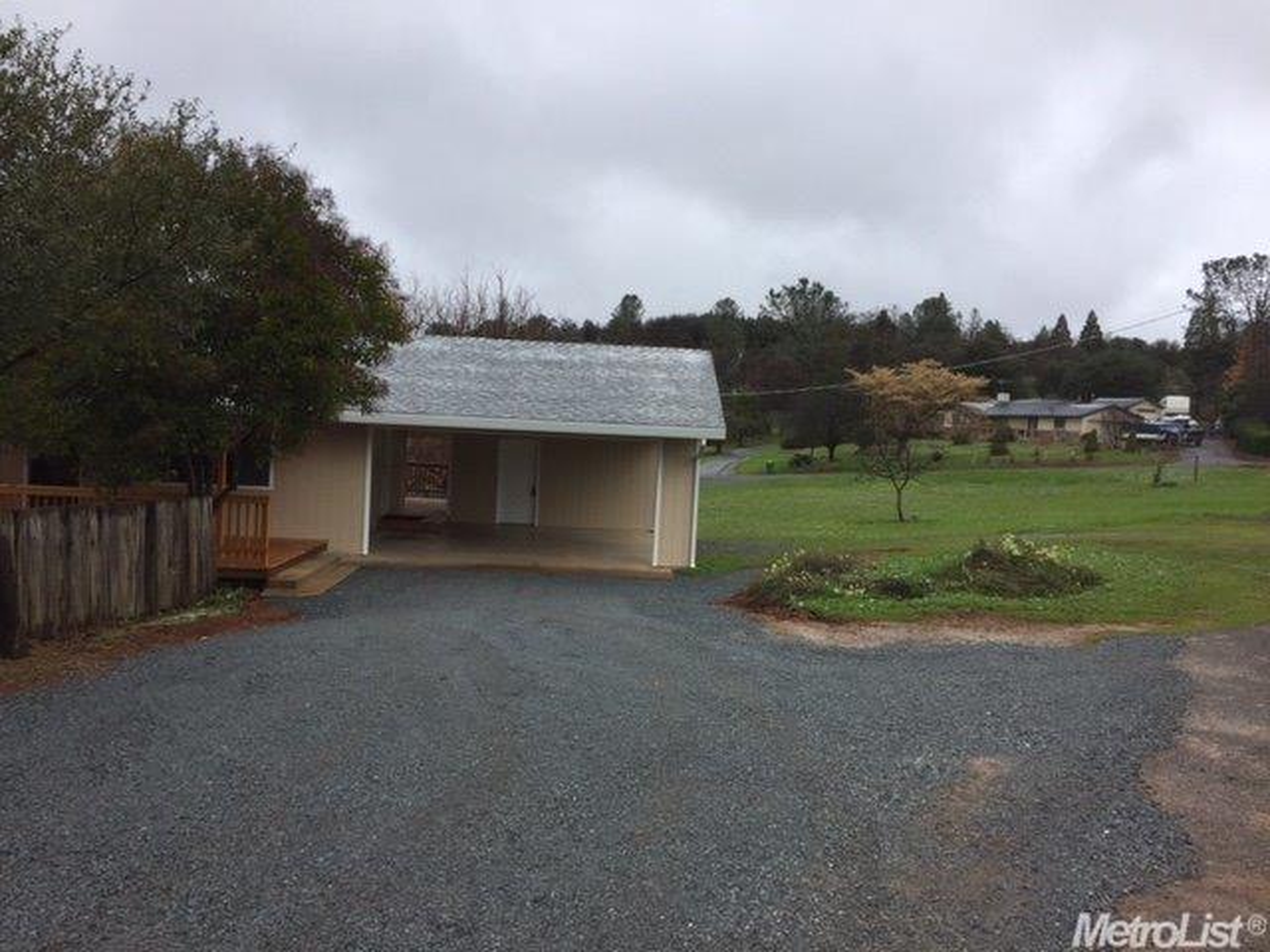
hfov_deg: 61.7
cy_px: 476
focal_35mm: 29
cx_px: 635
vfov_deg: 48.2
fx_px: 1064
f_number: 2.2
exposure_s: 1/879
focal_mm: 4.15
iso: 32
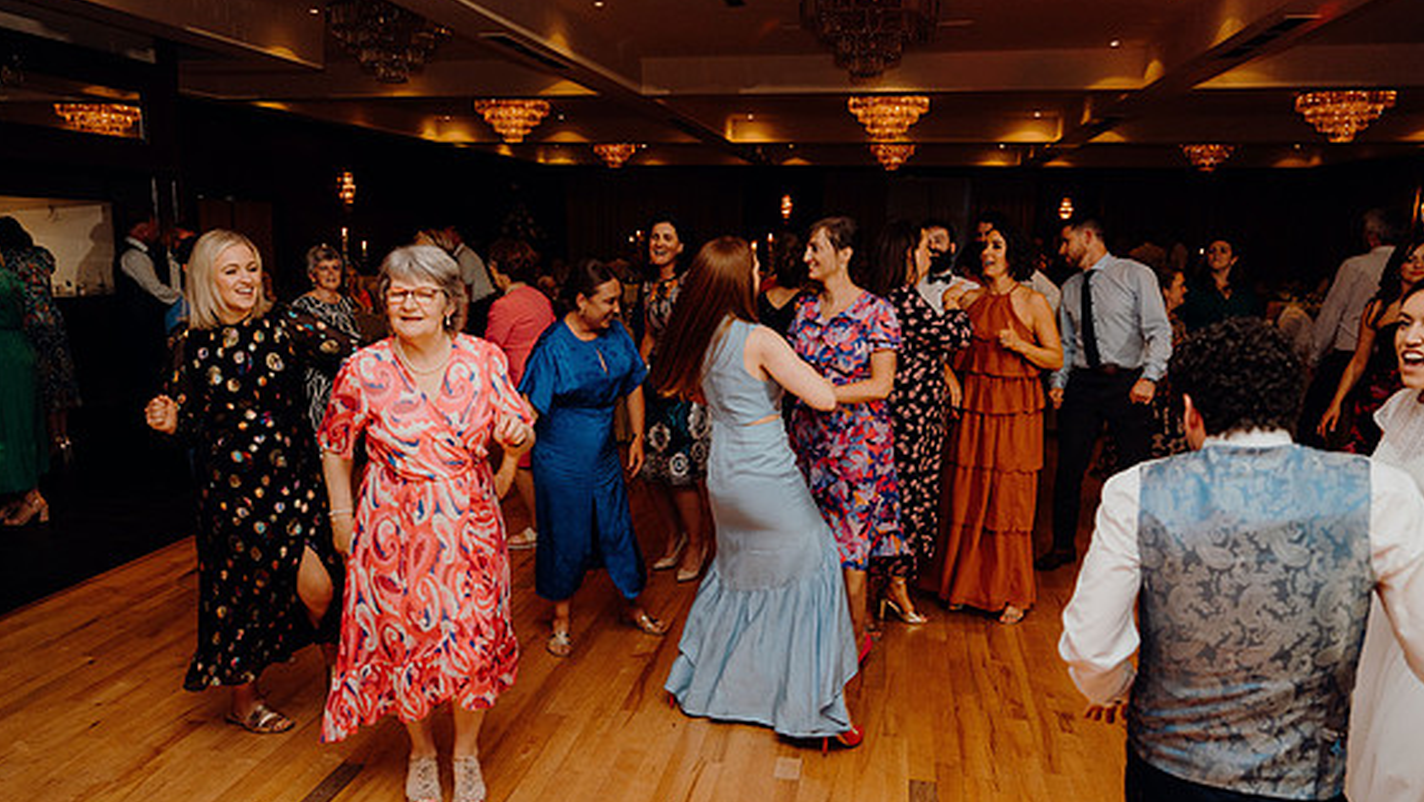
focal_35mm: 26
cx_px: 703
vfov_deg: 44.4
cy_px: 412
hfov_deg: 71.9
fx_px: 982
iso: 1250
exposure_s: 1/160
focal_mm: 24
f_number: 2.8
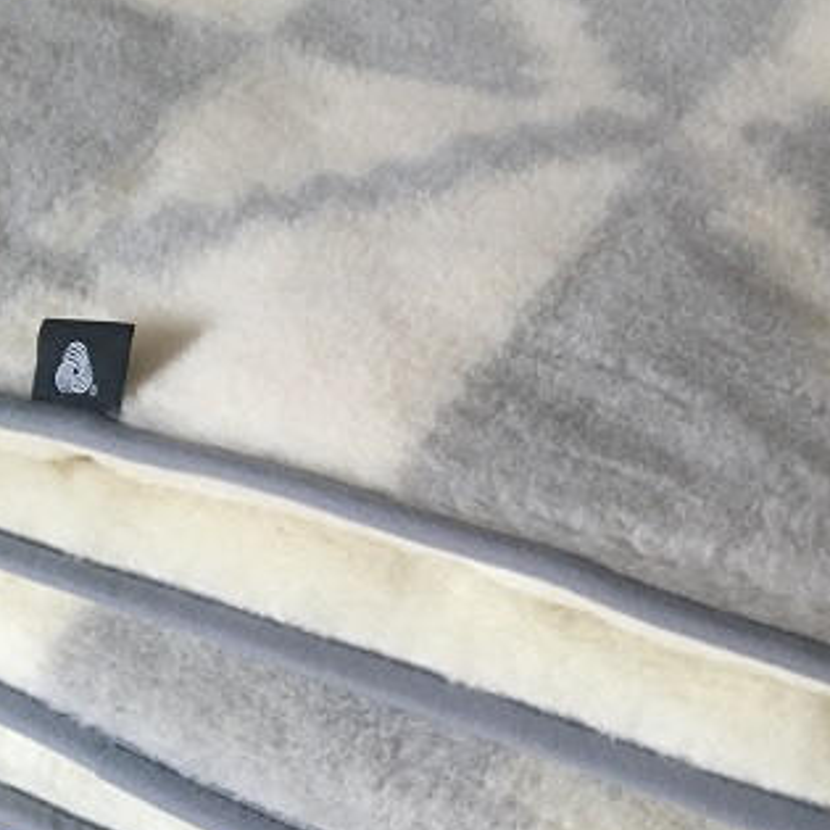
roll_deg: +1.3
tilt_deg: -40.3
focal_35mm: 65
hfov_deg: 26.3
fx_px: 1763
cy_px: 432
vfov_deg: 26.5
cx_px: 580
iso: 160
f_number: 2.2
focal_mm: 4.15
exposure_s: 1/33
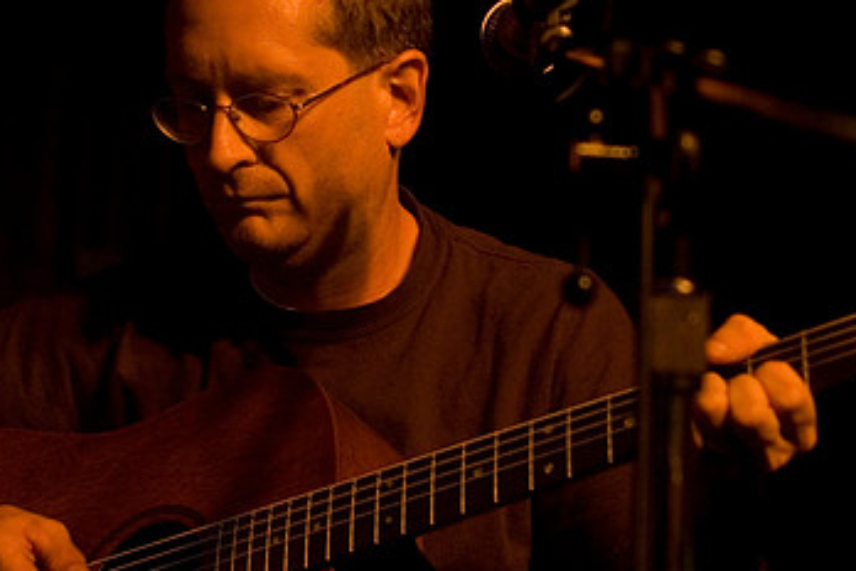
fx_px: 2615
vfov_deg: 12.4
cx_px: 480
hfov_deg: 18.6
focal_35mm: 110
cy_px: 345
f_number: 3.2
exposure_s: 1/50
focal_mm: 44
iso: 800
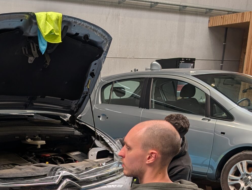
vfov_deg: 21.8
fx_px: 452
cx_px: -9
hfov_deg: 28.9
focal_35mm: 62
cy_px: 233
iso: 20
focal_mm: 6.9
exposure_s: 1/630
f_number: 1.68
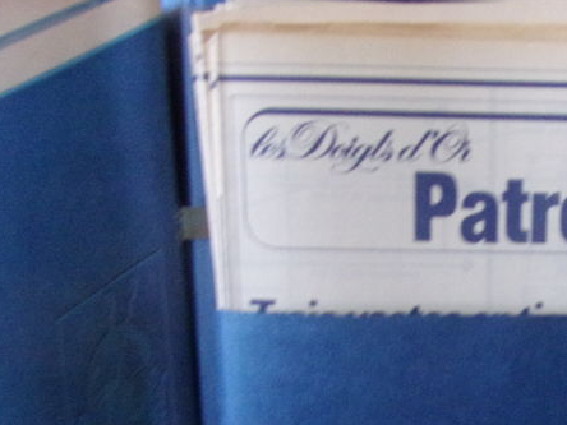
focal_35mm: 54
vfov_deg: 26.3
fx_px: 885
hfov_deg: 34.0
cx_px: 489
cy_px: 364
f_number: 3.3
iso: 358
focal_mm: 4.3
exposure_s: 1/17
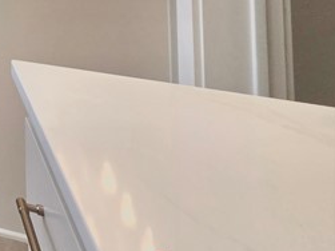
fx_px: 513
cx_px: -340
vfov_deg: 20.3
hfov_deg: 19.2
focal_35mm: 53
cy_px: -192
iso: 20
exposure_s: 1/120
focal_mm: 2.2
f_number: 1.9
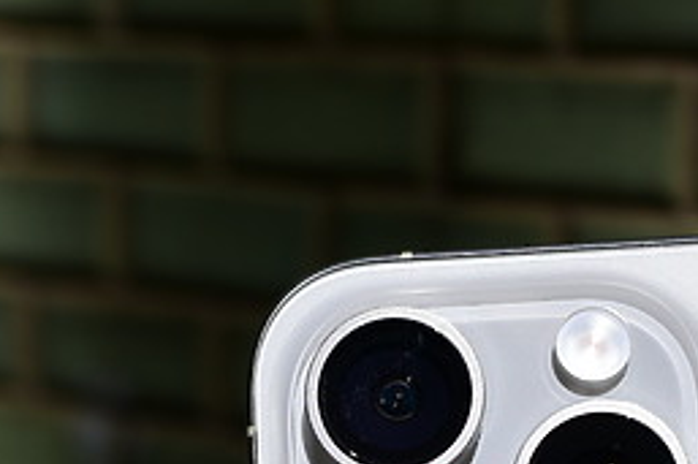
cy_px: 583
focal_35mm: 98
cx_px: 486
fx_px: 1899
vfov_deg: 13.5
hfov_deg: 20.7
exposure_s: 1/250
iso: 110
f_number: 5
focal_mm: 35
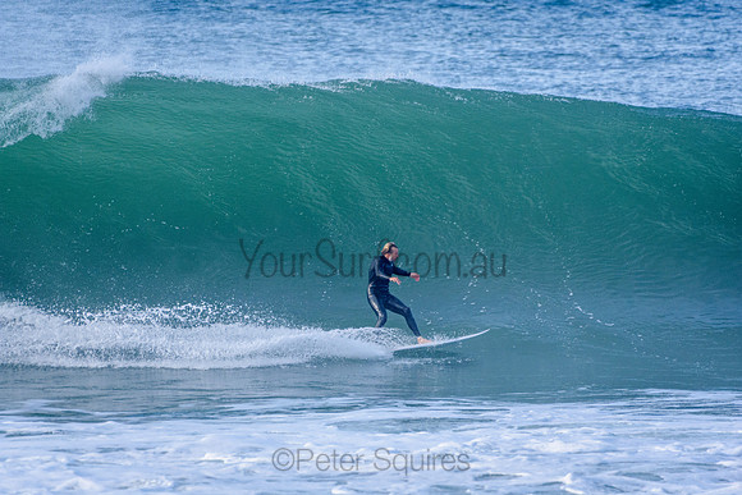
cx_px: 371
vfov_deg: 1.8
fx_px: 15461
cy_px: 248
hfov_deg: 2.7
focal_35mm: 750
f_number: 5.6
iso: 720
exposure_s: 1/2000
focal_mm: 500
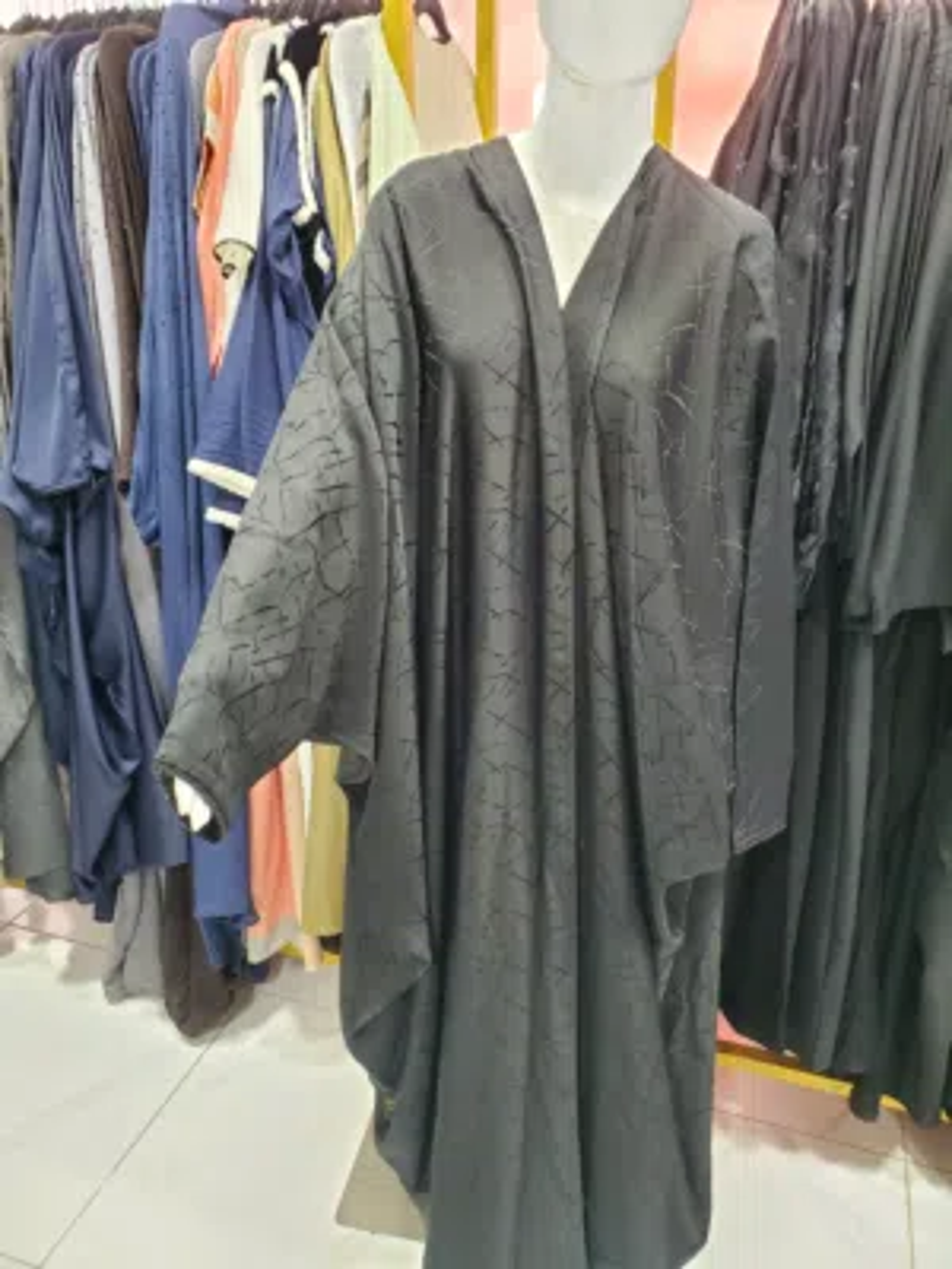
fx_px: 953
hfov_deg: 53.1
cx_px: 476
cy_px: 634
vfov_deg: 67.3
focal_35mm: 26
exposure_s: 1/50
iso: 640
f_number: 2.4
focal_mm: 4.3
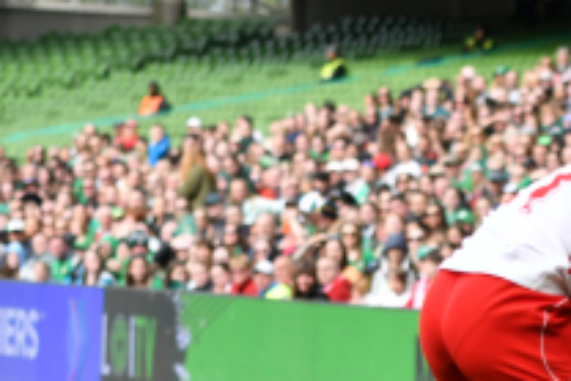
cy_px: 451
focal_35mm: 404
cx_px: 1013
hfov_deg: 5.0
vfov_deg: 3.4
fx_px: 6412
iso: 200
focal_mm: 70
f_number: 2.8
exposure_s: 1/1250
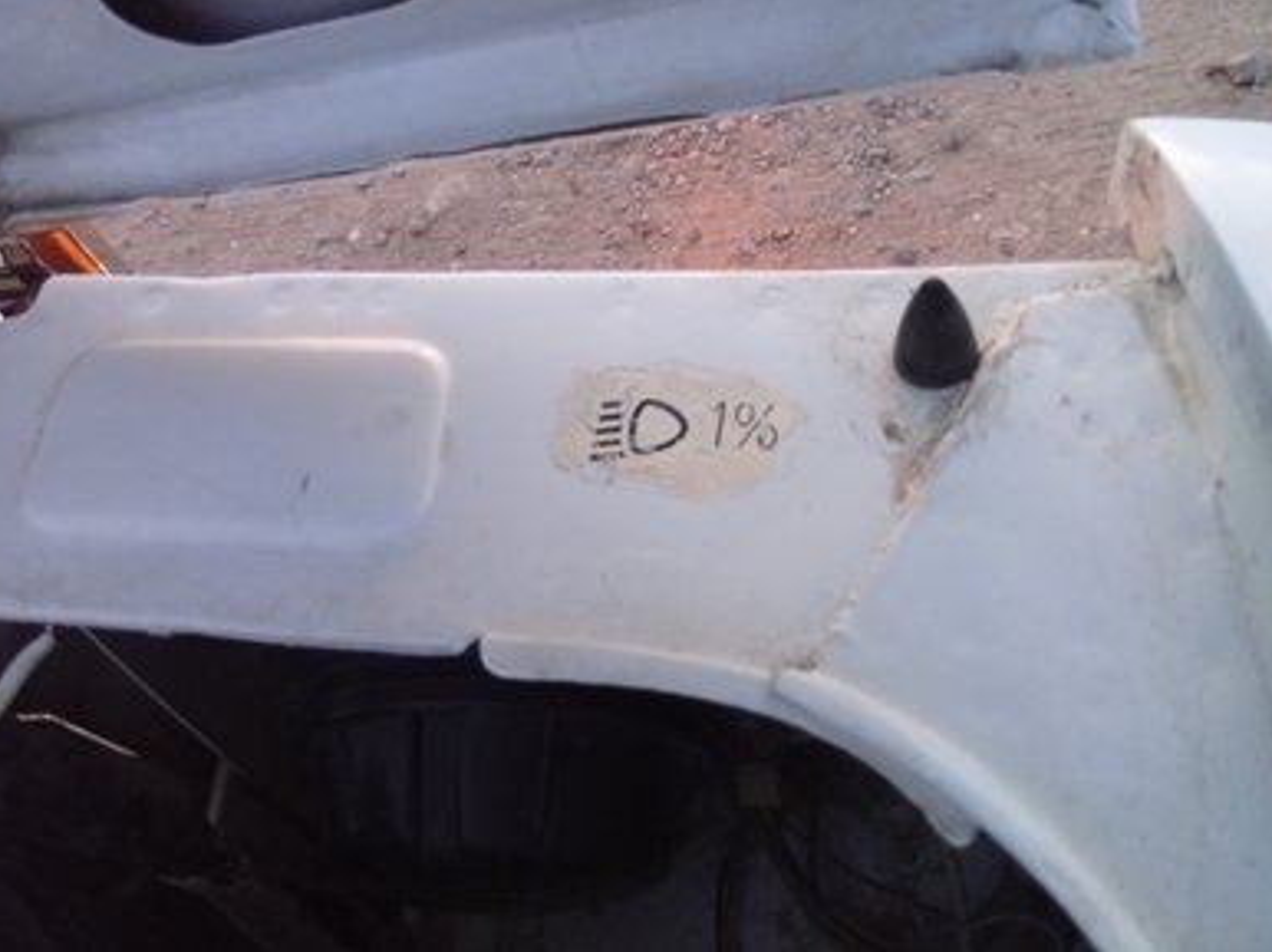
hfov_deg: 63.5
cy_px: 461
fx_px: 1028
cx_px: 623
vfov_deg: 49.7
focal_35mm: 28
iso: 1678
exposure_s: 1/20
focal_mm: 3.84
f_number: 1.8
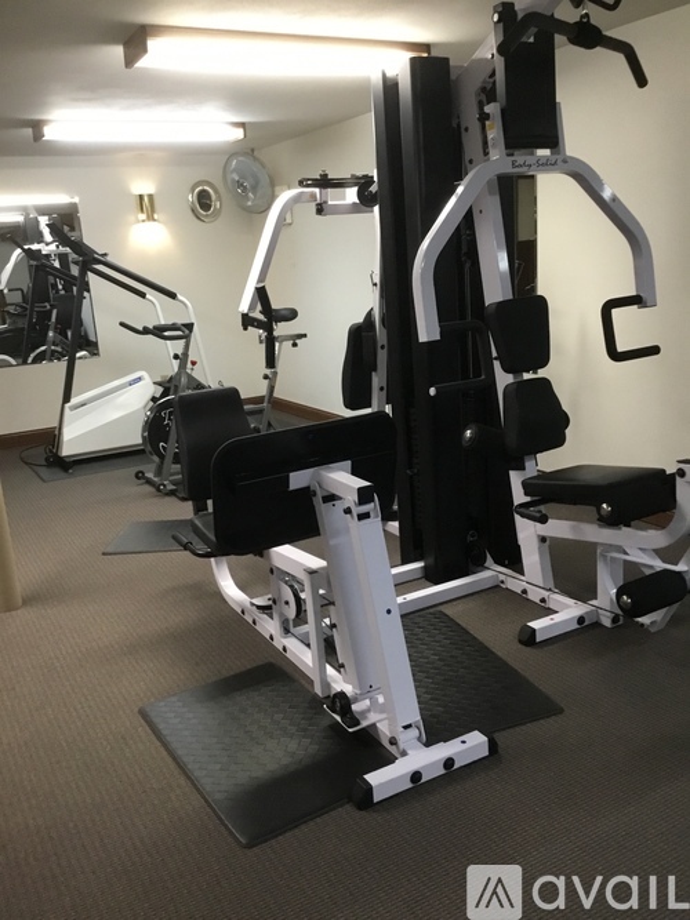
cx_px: 345
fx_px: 824
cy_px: 460
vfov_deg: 58.4
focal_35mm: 31
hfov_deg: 45.4
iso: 200
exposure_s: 1/30
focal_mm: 3.3
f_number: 2.4
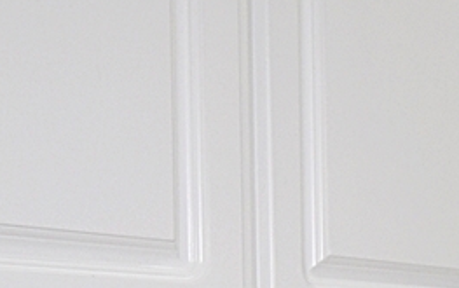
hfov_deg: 19.3
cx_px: 686
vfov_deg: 13.3
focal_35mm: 94
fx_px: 1177
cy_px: 403
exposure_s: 1/125
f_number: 5.6
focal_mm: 10
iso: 720
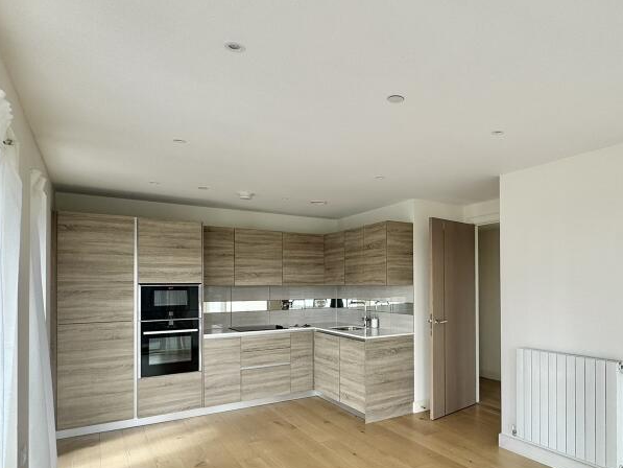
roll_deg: -0.2
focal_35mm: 24
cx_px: 424
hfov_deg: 69.2
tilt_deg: +1.2
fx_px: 432
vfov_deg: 56.4
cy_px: 282
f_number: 2.2
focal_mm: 2.22
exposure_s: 1/175
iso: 40
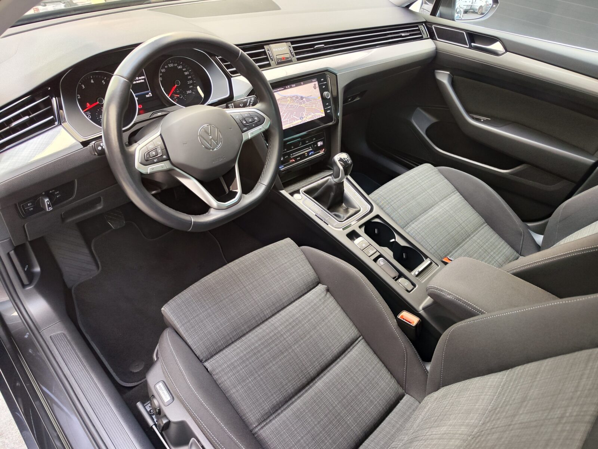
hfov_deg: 73.9
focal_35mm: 23
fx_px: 397
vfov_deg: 58.9
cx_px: 299
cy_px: 224
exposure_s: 1/50.7
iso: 349
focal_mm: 7.01
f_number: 1.69
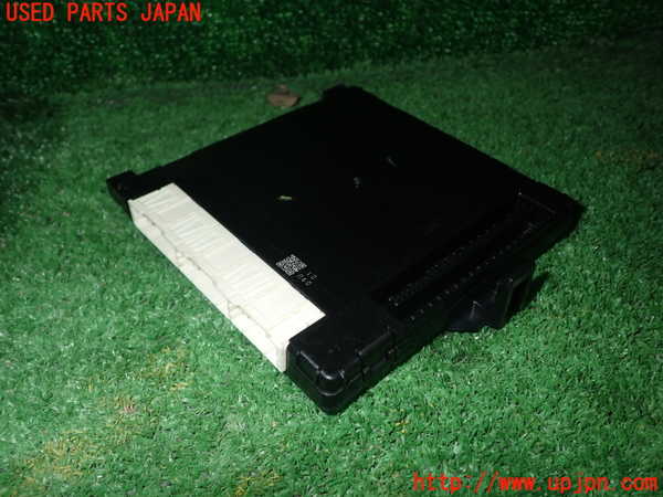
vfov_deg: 46.8
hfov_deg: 60.0
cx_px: 332
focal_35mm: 30
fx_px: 575
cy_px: 248
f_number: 6.3
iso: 200
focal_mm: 5.4
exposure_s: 1/30
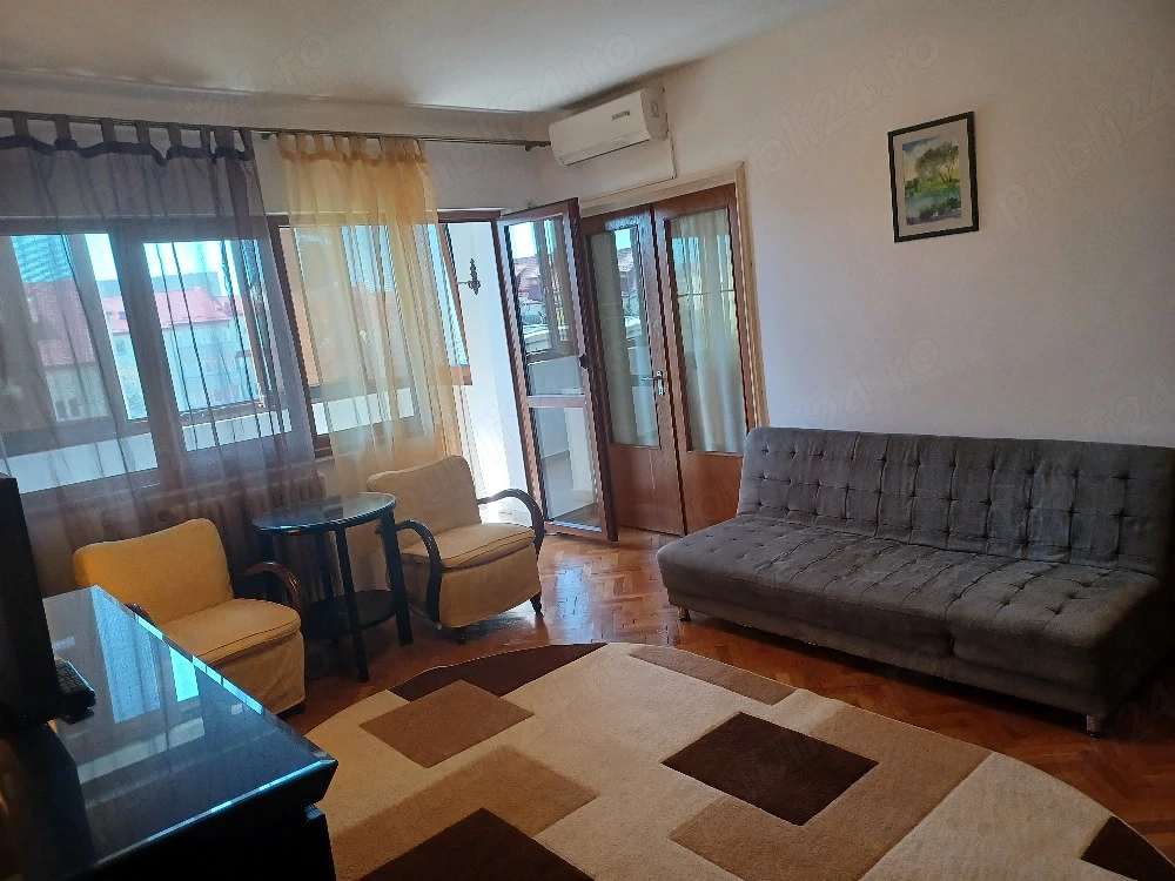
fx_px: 849
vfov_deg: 54.9
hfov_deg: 69.4
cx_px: 588
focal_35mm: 25
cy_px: 440
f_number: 1.8
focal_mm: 4.6
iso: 200
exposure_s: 1/50
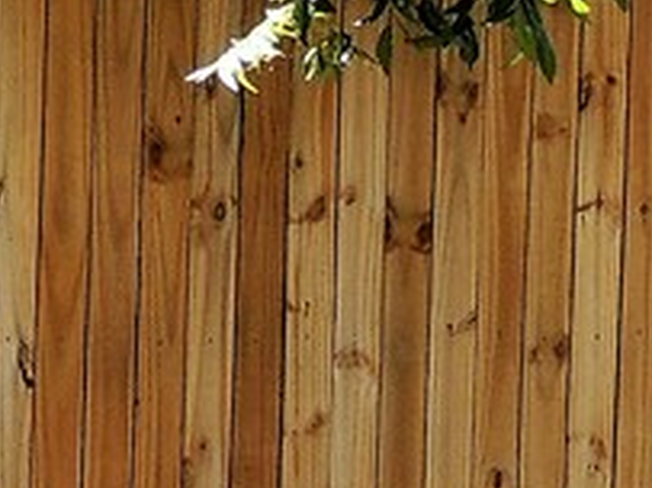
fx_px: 6268
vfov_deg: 4.5
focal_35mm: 333
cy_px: 414
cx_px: -141
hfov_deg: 5.9
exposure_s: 1/125
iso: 100
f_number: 3.5
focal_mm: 8.3
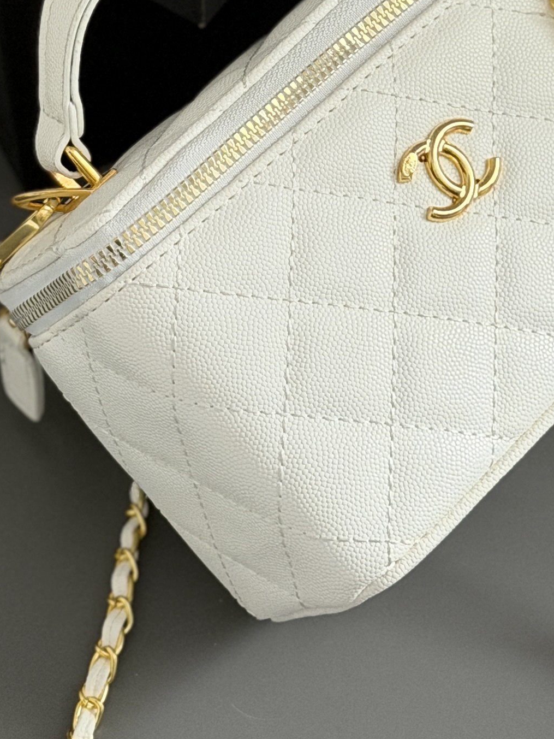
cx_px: 264
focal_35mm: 143
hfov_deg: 10.4
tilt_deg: -50.2
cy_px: -101
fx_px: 3051
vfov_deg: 13.5
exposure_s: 1/41
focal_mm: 6.76
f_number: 1.78
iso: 250
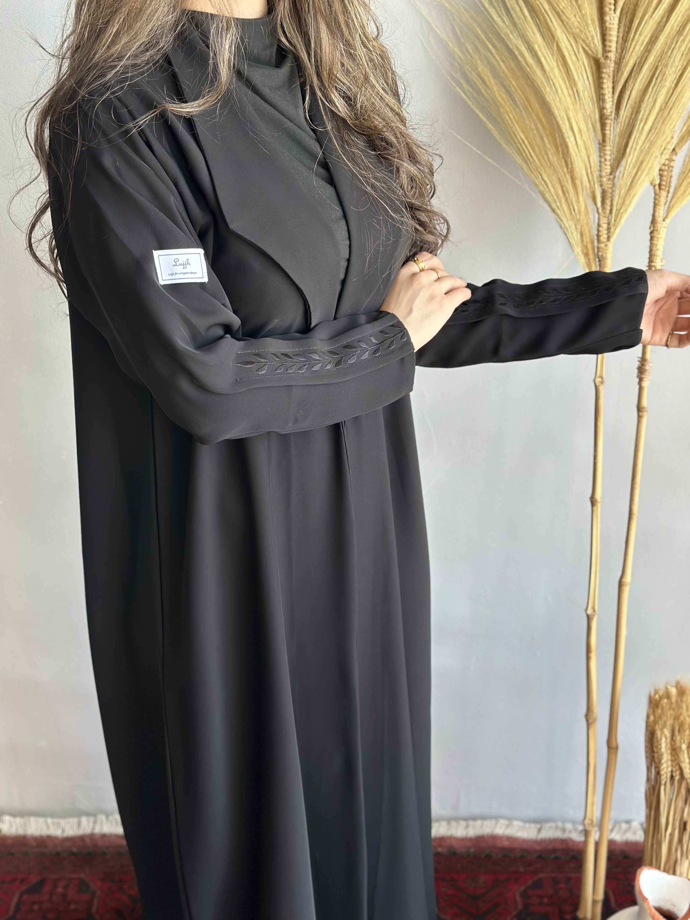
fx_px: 1276
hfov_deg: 30.3
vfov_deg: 39.7
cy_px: 460
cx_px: 345
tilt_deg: -26.1
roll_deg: +0.0
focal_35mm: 48
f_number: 1.78
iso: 80
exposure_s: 1/222
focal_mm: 6.86
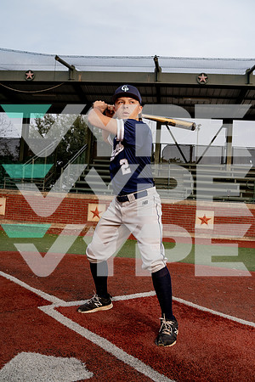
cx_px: 128
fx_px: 372
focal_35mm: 35
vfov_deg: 54.4
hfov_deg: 37.9
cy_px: 191
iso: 250
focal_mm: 35
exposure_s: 1/250
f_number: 5.6
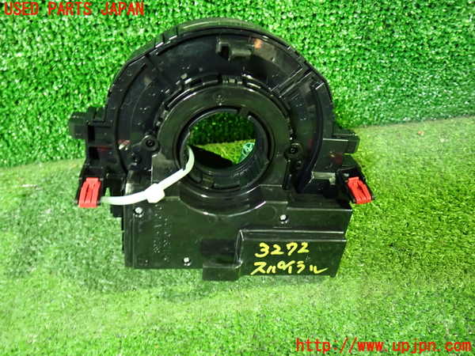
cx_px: 238
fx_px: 412
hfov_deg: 60.0
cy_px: 178
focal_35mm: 30
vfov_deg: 46.8
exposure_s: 1/15
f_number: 2.3
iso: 800
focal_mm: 5.4
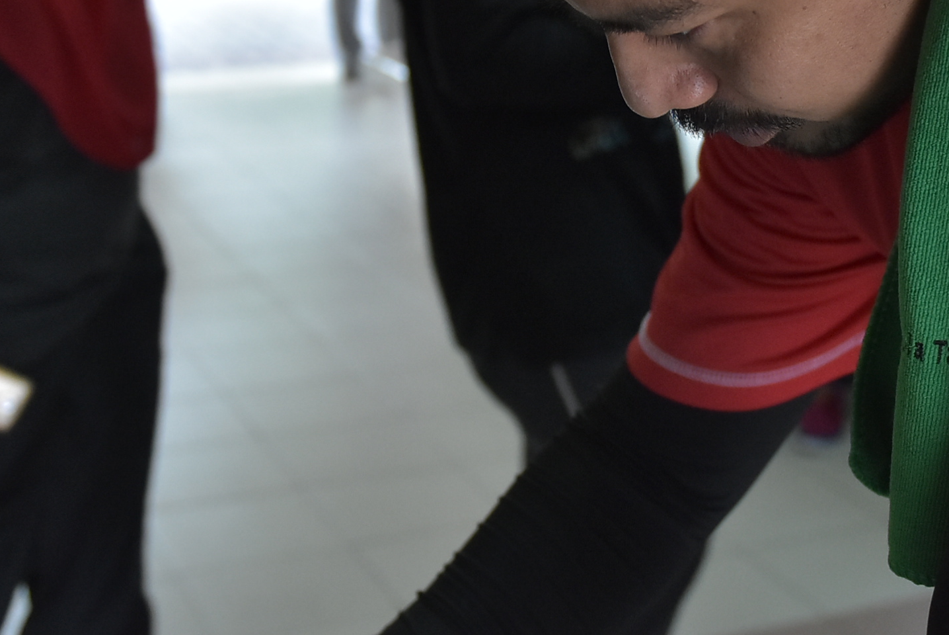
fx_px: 1979
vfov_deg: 18.1
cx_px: 632
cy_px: 148
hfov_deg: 26.8
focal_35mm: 75
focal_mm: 24
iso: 1600
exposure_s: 1/200
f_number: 2.8
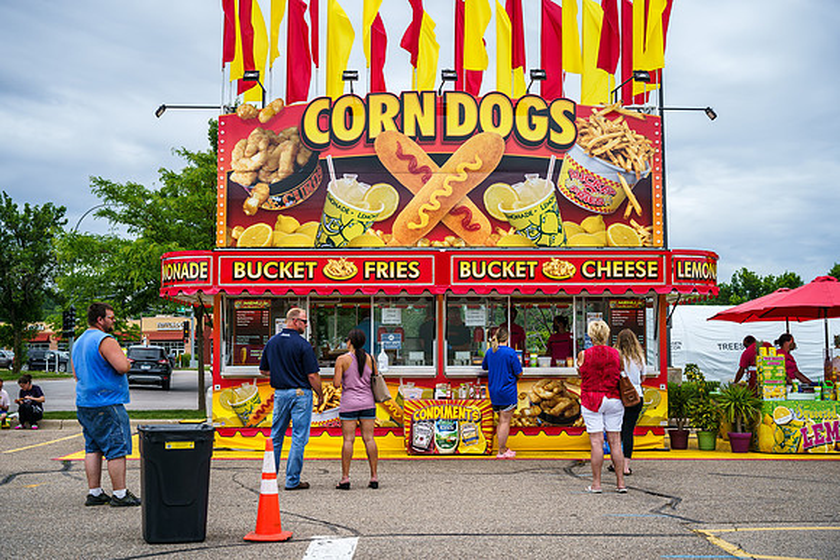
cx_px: 409
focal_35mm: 48
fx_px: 1114
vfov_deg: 28.2
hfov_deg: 41.3
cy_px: 274
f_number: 4.5
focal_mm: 46.1
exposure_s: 1/1000
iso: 200
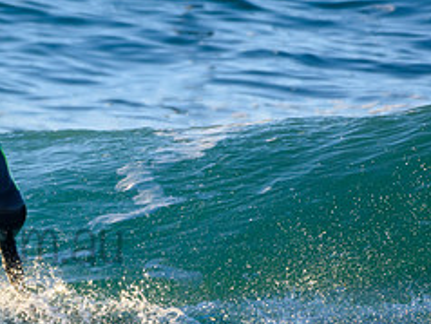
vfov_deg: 0.8
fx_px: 21873
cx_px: -69
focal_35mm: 1755
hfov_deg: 1.1
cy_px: 222
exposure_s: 1/1600
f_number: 5.6
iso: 720
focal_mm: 500
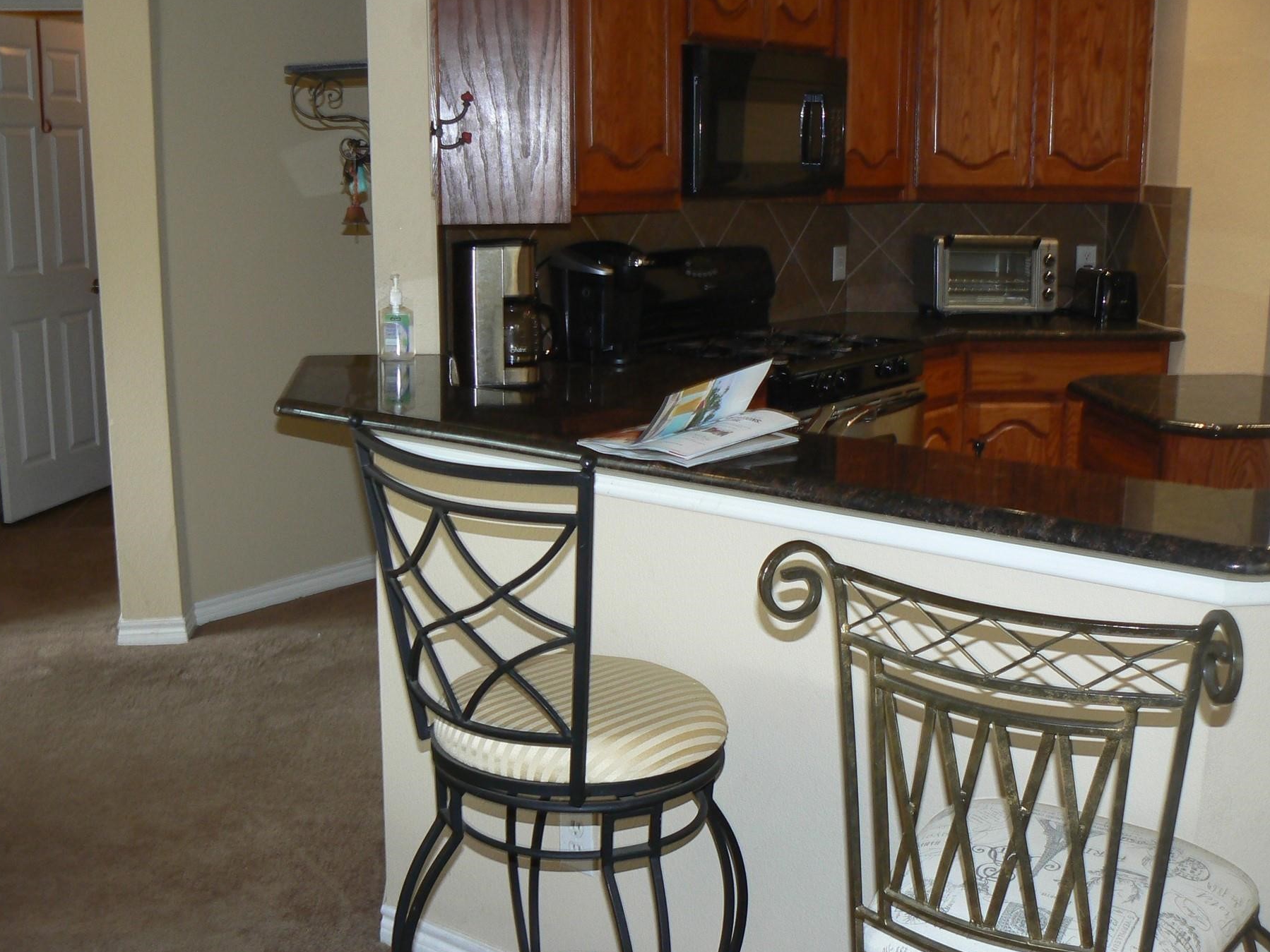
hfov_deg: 45.7
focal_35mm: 41
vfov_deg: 35.1
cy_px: 488
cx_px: 684
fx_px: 1504
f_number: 2.8
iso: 100
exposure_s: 1/30
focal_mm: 6
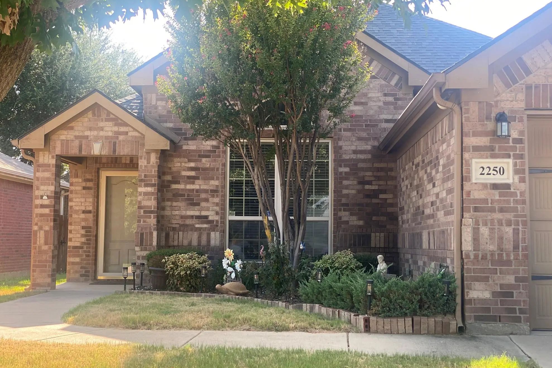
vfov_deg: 24.2
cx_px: 277
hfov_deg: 35.6
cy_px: 176
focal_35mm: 56
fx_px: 859
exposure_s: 1/122
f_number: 2
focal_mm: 6
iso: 20
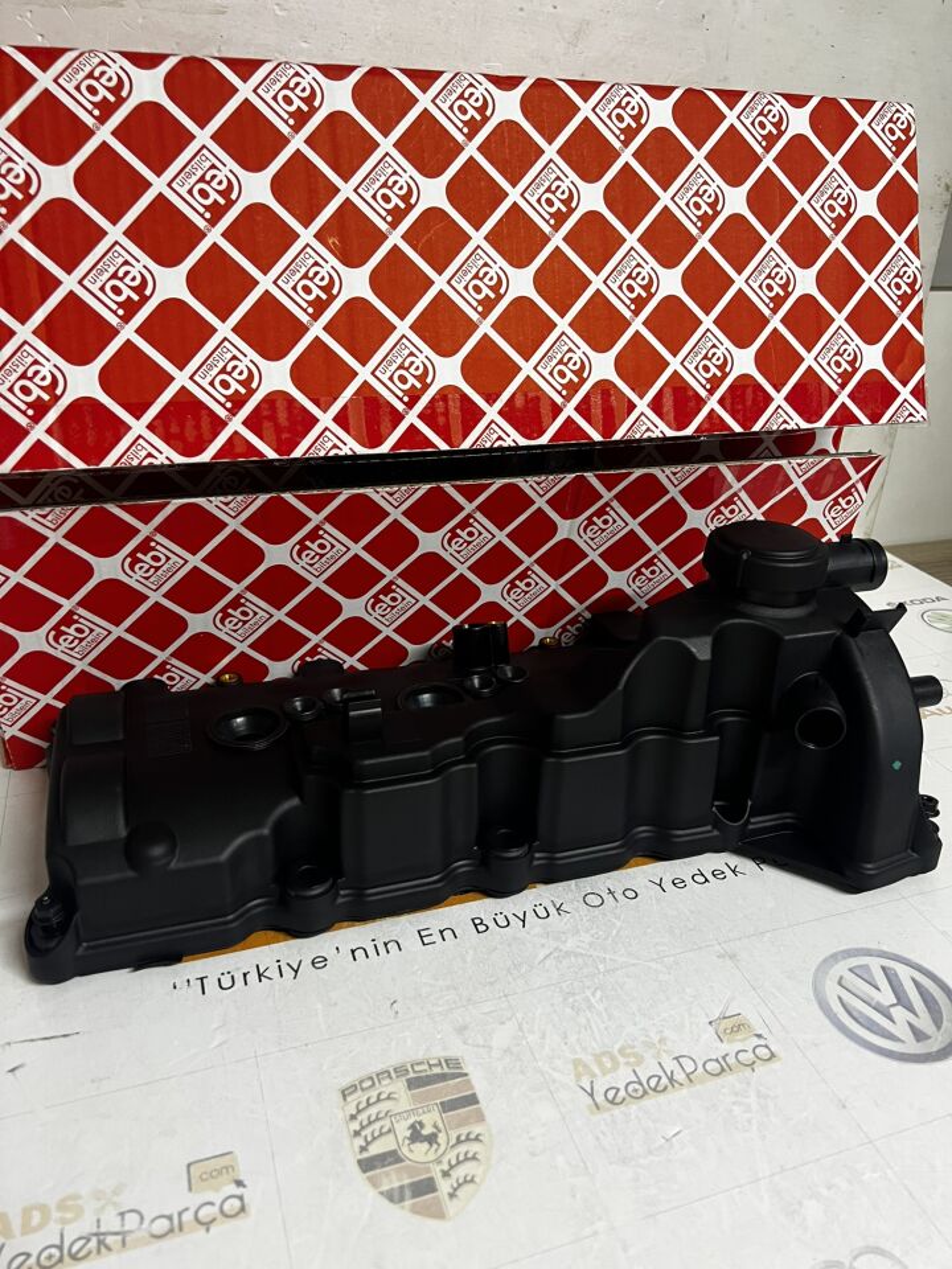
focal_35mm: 26
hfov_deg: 53.1
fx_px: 953
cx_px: 476
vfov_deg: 67.3
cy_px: 634
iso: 125
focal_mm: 5.7
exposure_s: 1/50
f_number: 1.5
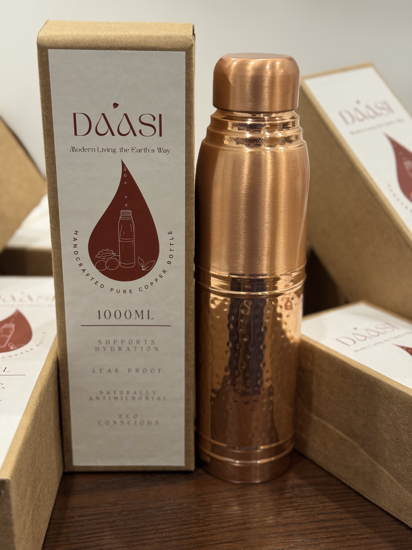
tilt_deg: -20.3
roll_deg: -0.8
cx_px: 206
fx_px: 762
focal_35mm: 48
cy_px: 275
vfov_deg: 39.7
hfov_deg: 30.3
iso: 250
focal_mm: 6.76
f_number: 1.78
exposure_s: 1/40
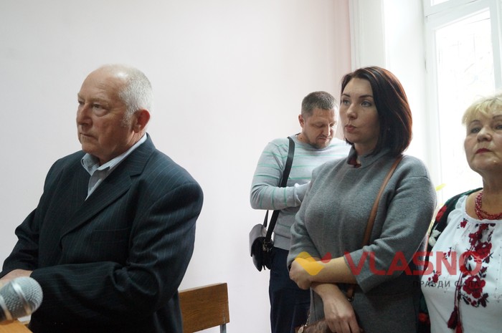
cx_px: 251
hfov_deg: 62.0
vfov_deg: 43.5
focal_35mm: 30
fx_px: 418
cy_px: 166
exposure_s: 1/40
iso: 3200
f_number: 6.3
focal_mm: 20
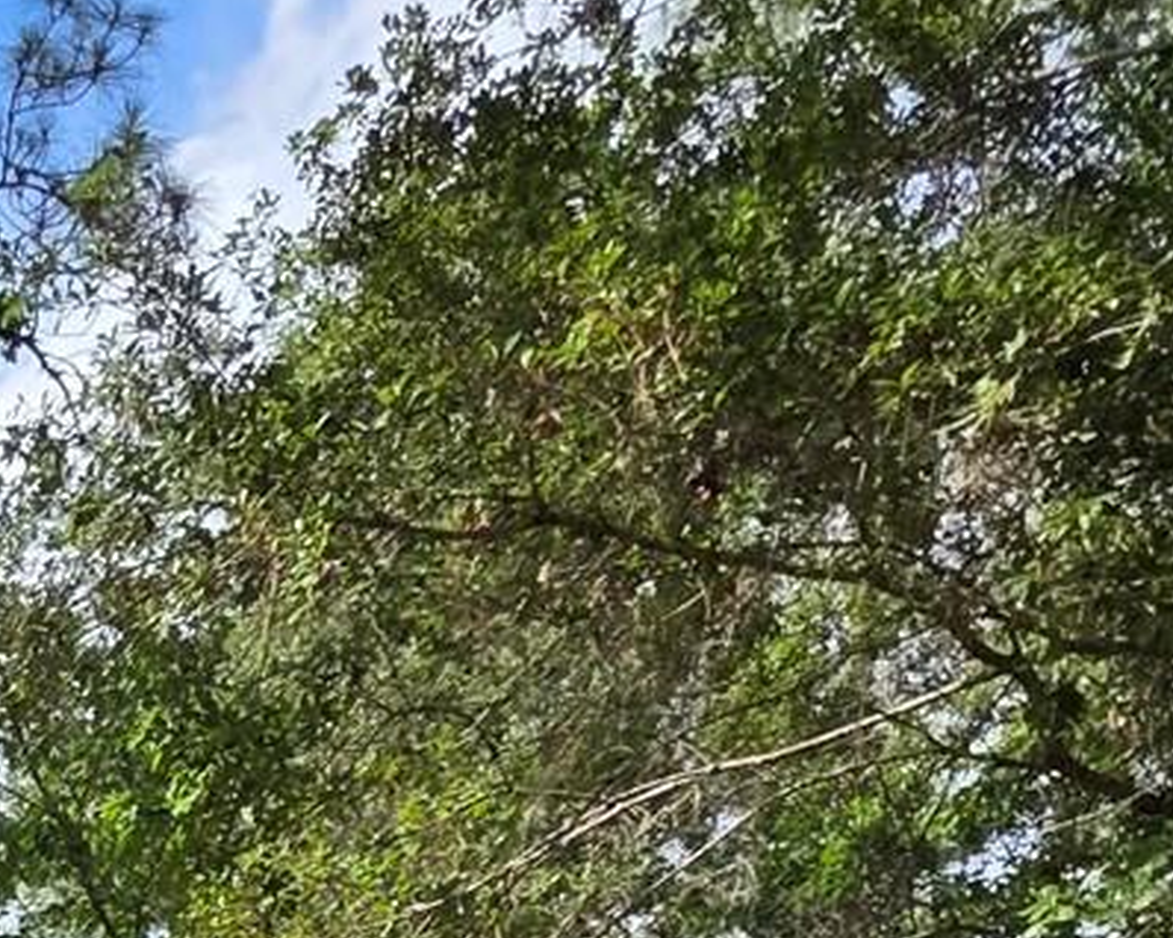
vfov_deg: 20.6
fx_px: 1770
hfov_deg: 28.8
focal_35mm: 51
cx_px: -404
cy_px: 1690
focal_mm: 2.2
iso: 40
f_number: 1.9
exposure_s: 1/1189
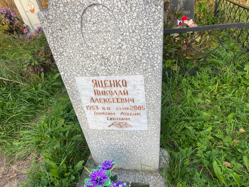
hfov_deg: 67.3
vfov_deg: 53.1
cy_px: 94
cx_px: 124
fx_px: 187
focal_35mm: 26
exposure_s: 1/541
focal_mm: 4.25
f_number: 1.8
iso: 32
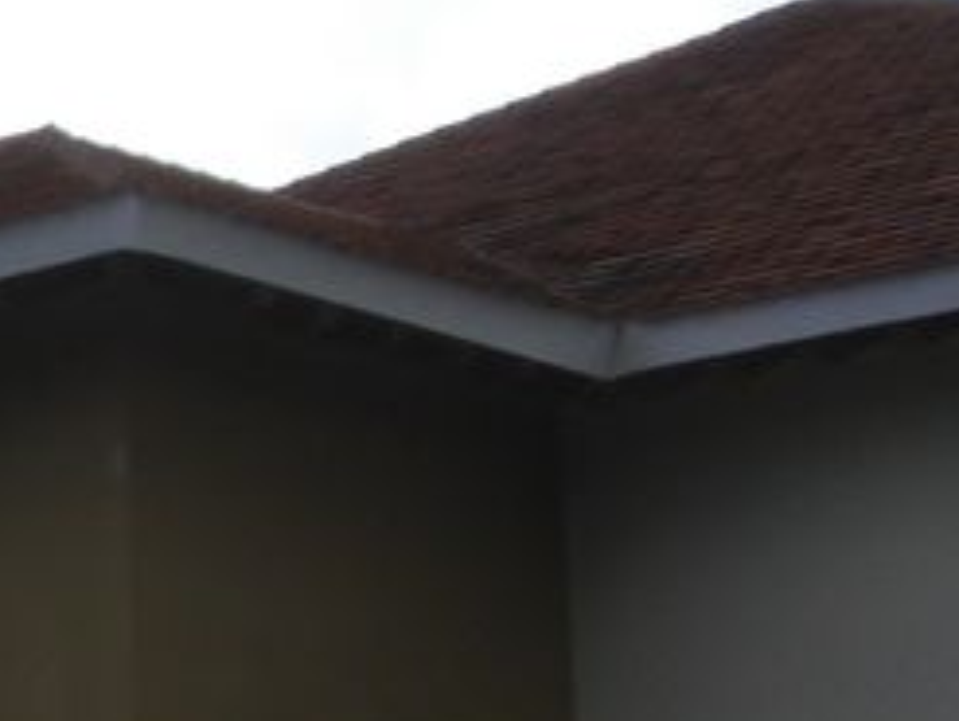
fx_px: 4381
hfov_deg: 11.4
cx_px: -881
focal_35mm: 158
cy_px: 838
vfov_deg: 9.3
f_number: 8
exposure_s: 1/160
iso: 64
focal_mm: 6.2
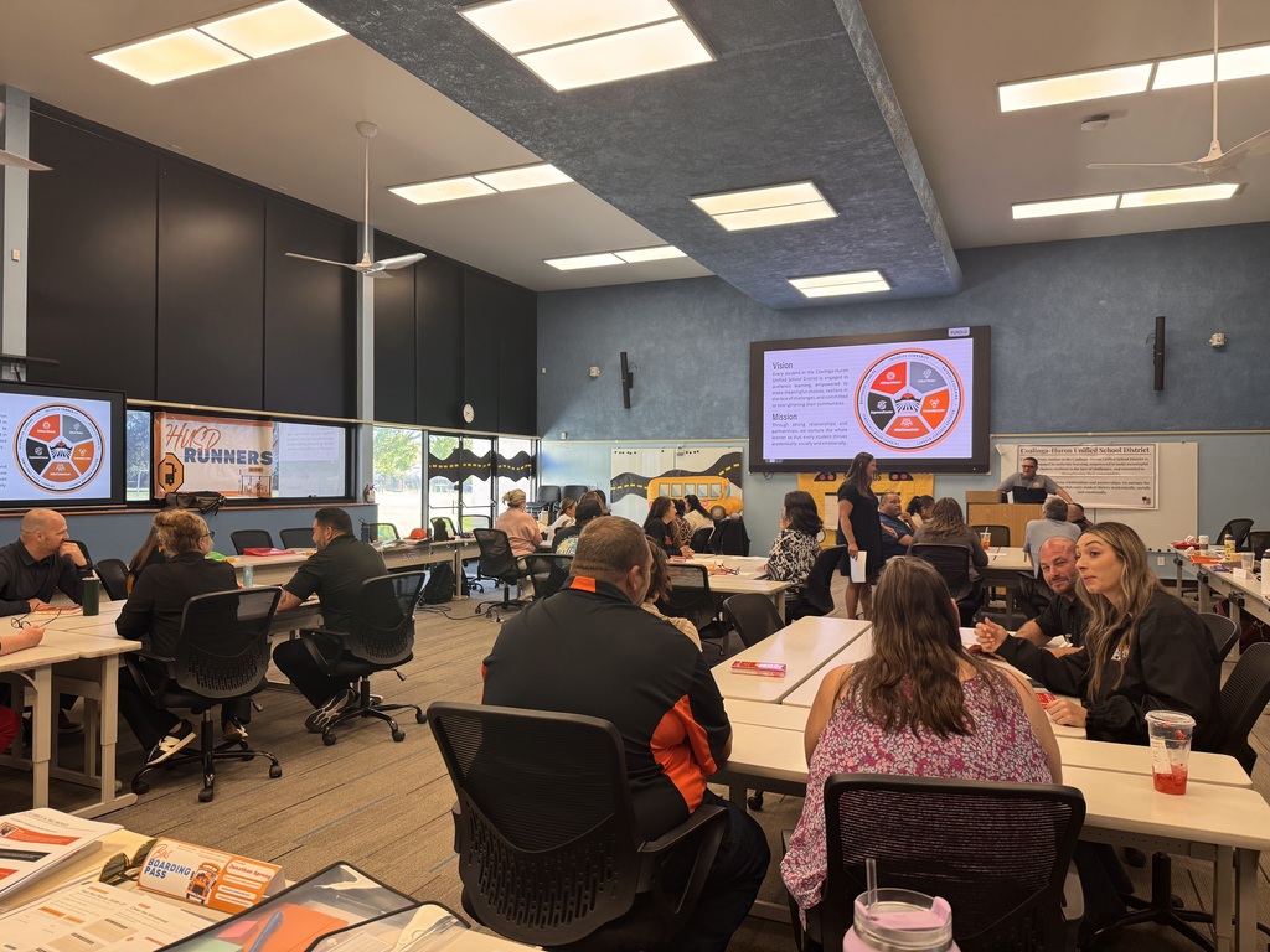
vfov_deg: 56.8
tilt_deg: -0.6
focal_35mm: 24
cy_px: 476
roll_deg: -0.2
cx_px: 635
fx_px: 881
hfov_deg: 71.6
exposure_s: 1/120
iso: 125
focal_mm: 6.76
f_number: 1.78
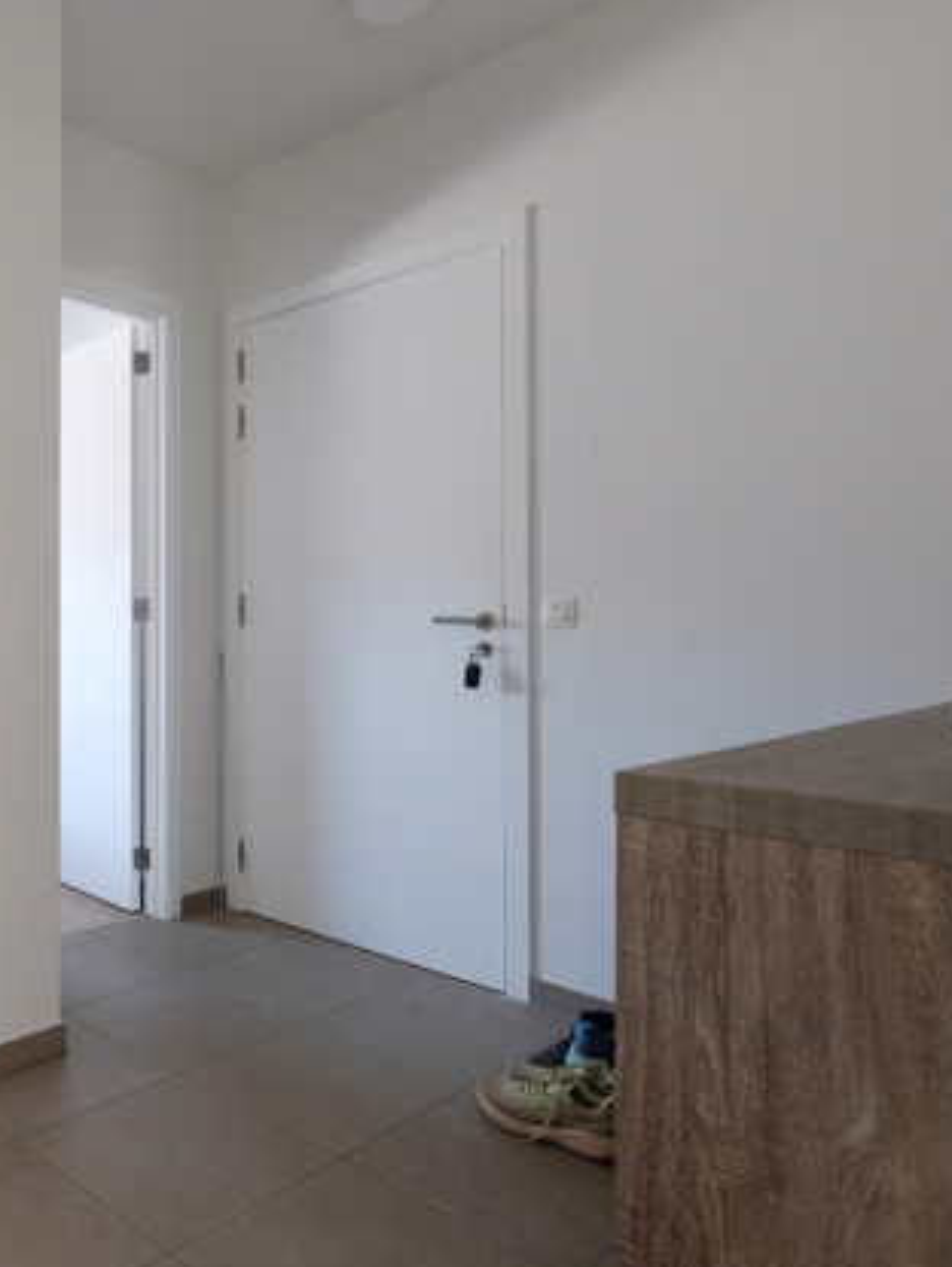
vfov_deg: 69.3
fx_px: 915
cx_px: 85
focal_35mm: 25
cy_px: 604
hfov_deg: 48.8
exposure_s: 1/30
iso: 800
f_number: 4
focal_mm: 10
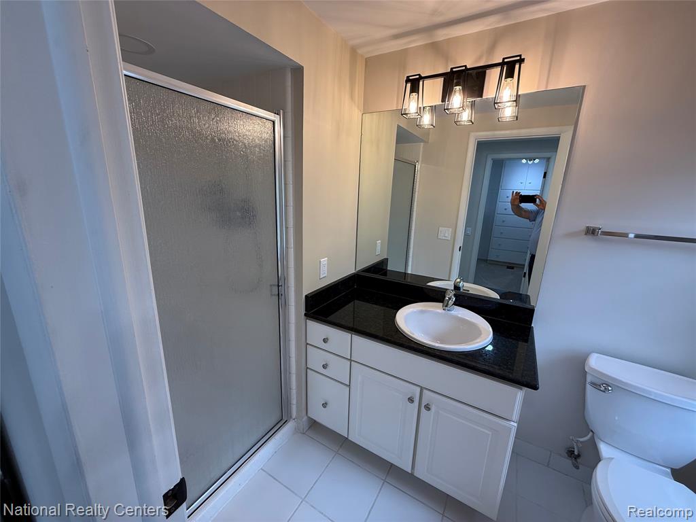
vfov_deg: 85.7
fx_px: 281
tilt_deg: -13.5
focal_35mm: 14
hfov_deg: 102.1
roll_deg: -1.5
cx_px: 348
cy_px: 261
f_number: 2.2
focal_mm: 2.22
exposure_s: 1/120
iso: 125
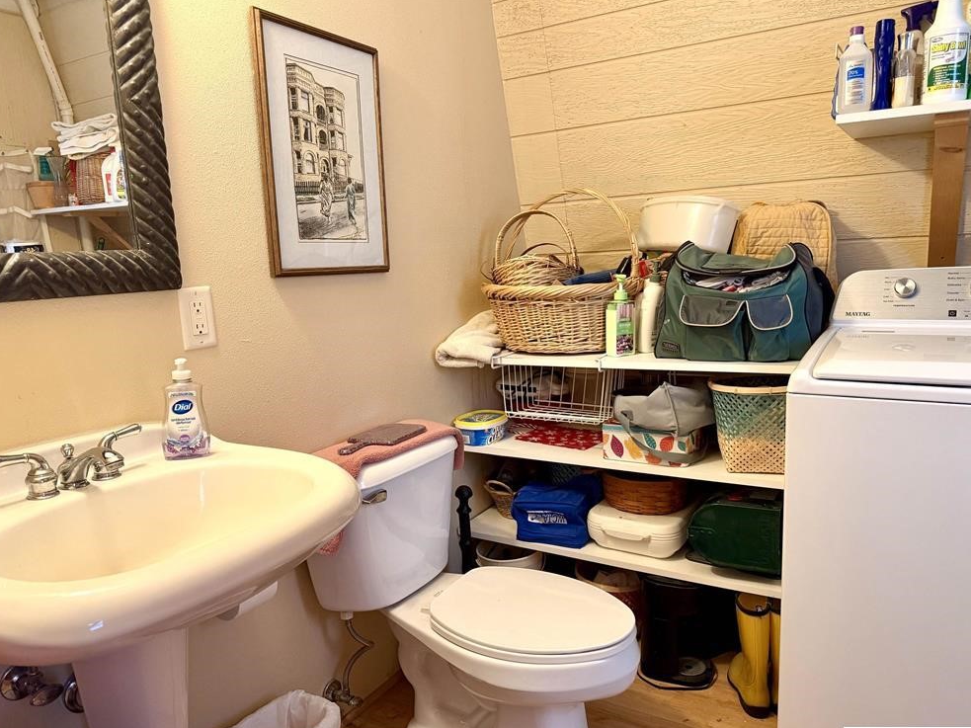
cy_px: 374
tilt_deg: -9.3
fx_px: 701
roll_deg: +2.9
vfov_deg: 54.9
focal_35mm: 25
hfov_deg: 69.4
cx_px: 481
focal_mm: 6.76
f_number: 1.78
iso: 400
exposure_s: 1/60
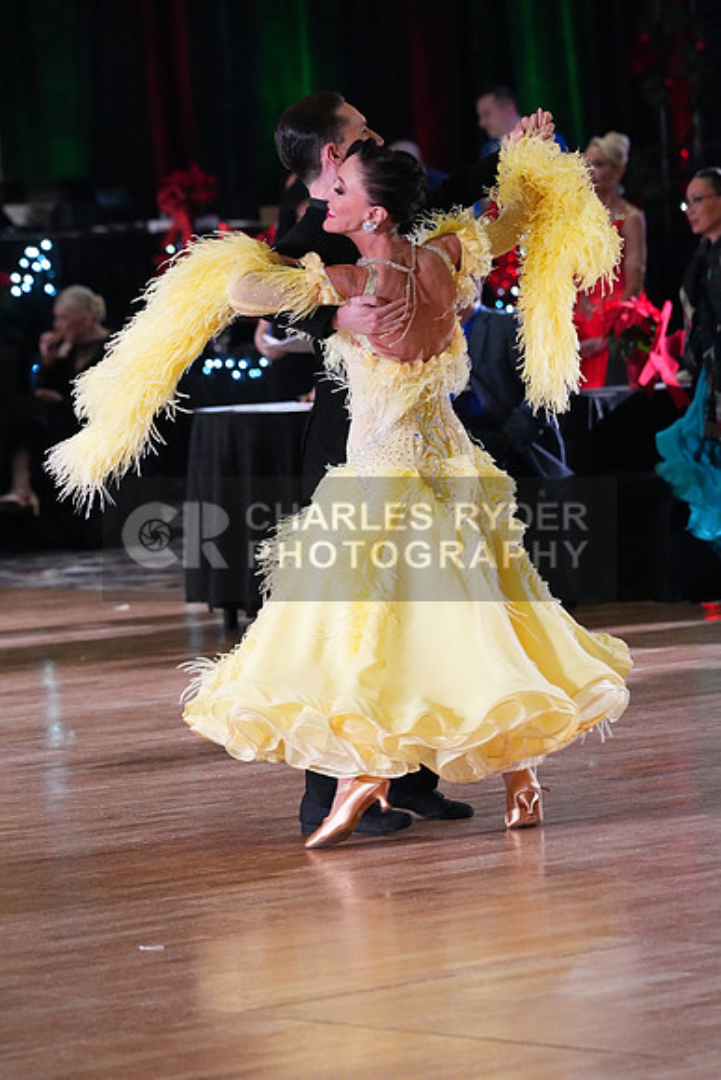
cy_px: 540
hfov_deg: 7.0
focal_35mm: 195
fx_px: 5854
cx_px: 360
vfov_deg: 10.5
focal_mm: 195
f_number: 5.6
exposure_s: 1/400
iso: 10000
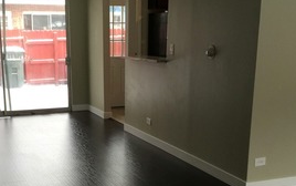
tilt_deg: -14.5
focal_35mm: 55
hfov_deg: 36.6
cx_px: 110
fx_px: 444
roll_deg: +0.4
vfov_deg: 23.2
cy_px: 154
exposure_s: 1/40
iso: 32
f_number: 2.2
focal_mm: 4.15
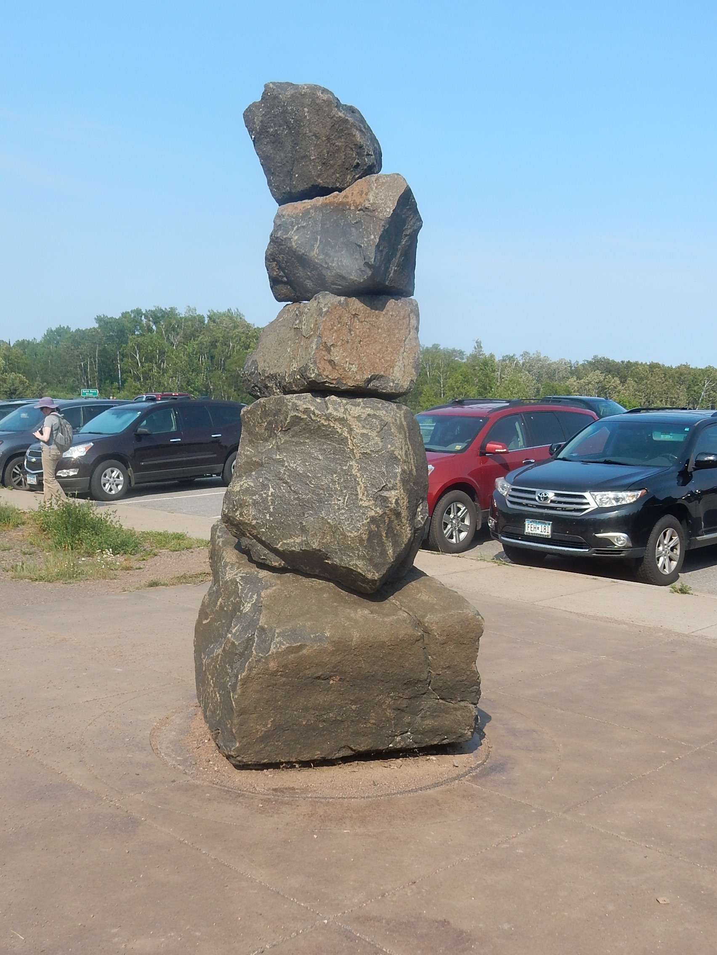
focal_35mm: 36
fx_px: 994
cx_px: 358
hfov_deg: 39.7
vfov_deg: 51.4
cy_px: 478
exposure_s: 1/800
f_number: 4
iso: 125
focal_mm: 6.4
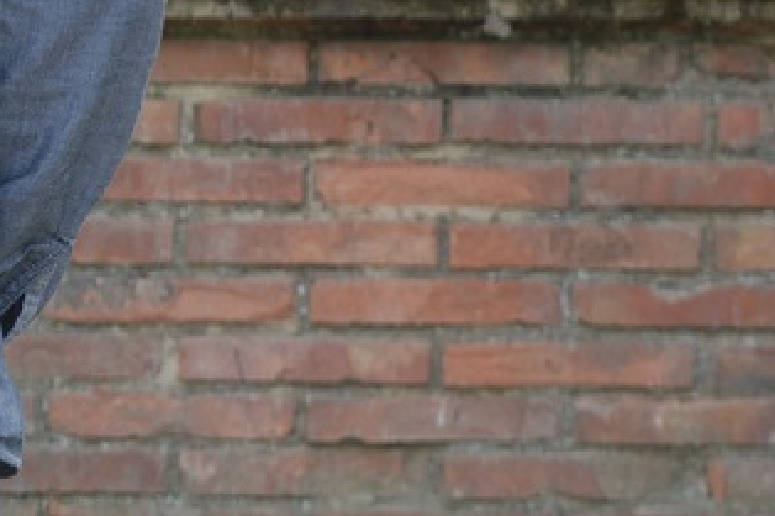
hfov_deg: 5.8
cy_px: -616
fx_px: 7401
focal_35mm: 344
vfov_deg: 3.9
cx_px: -884
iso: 180
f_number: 5.6
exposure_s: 1/125
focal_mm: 48
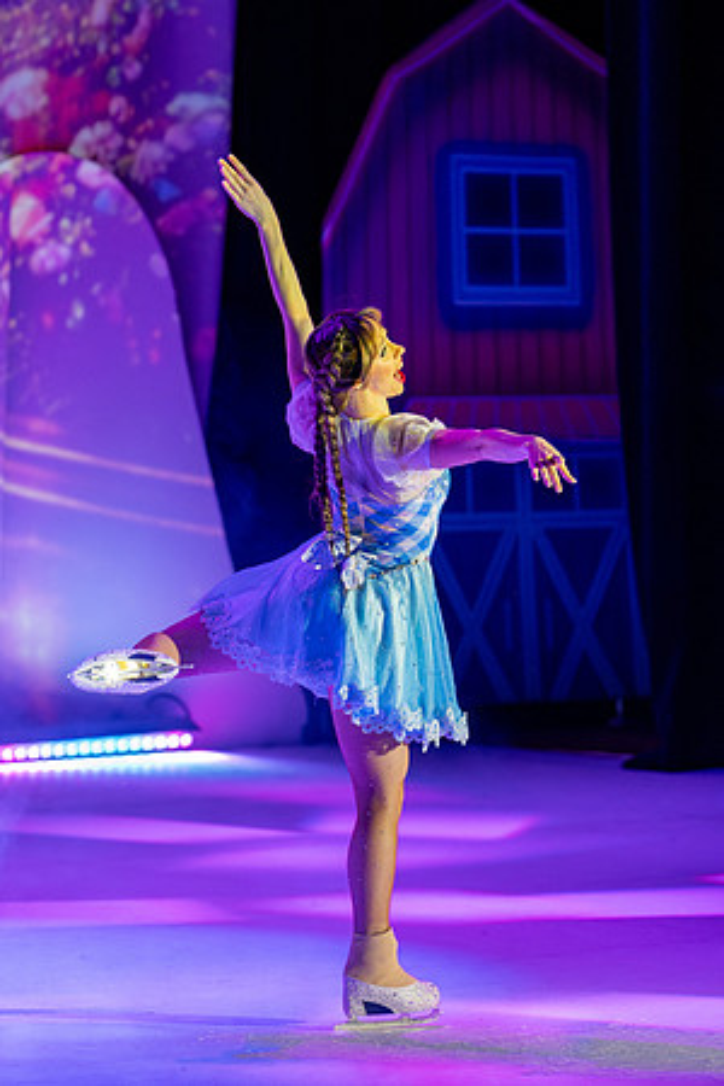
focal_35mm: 369
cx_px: 465
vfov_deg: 5.6
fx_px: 11121
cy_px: 559
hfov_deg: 3.7
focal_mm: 200
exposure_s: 1/500
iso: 2000
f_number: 2.8
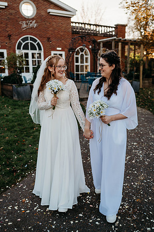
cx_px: 77
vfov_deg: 54.5
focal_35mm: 35
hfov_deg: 37.8
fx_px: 225
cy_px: 116
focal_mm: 35
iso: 100
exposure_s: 1/1000
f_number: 2.5
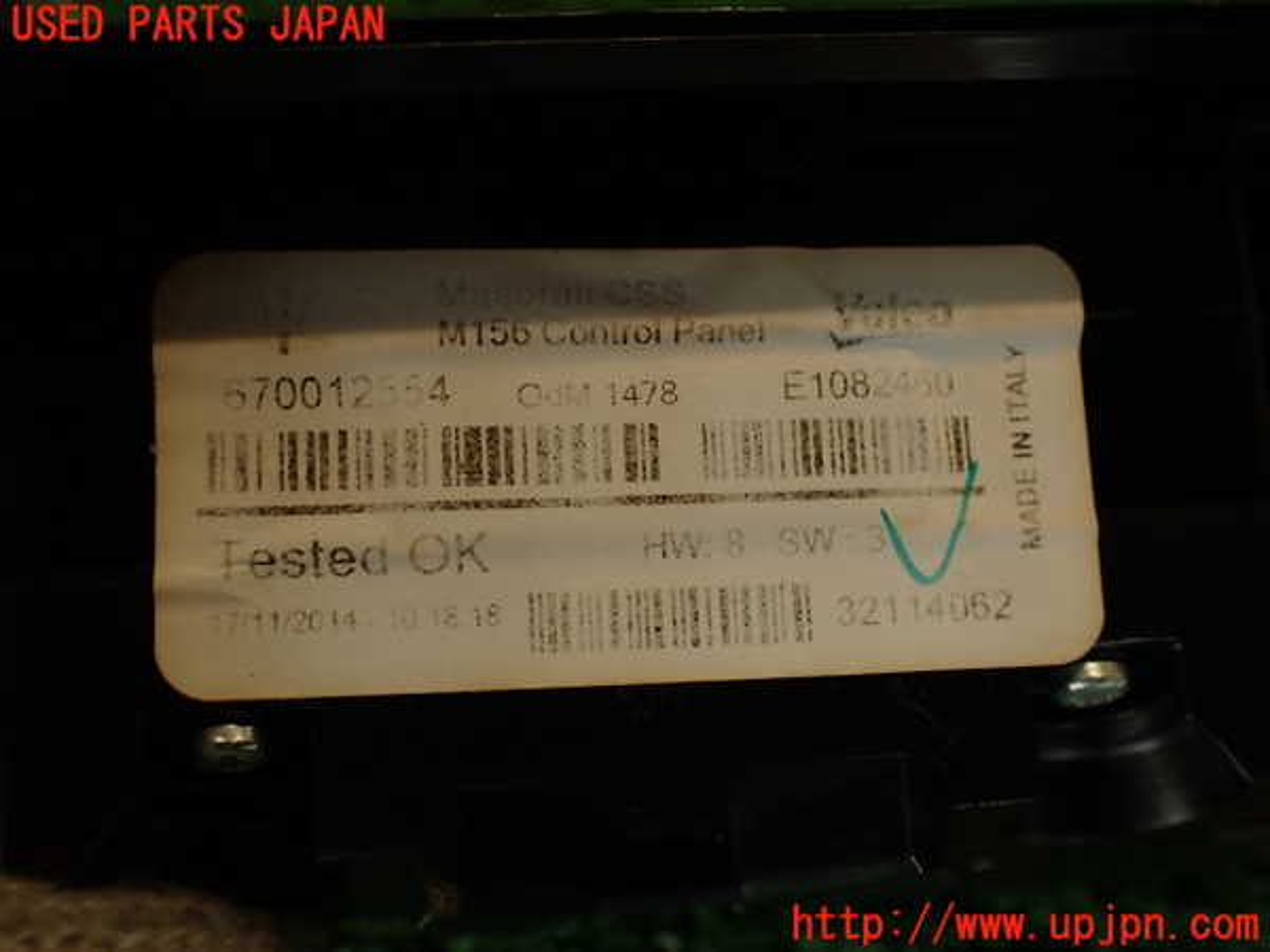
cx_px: 635
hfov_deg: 56.8
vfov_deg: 44.2
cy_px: 476
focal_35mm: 32
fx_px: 1174
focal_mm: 5.79
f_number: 2.4
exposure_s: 1/60
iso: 160
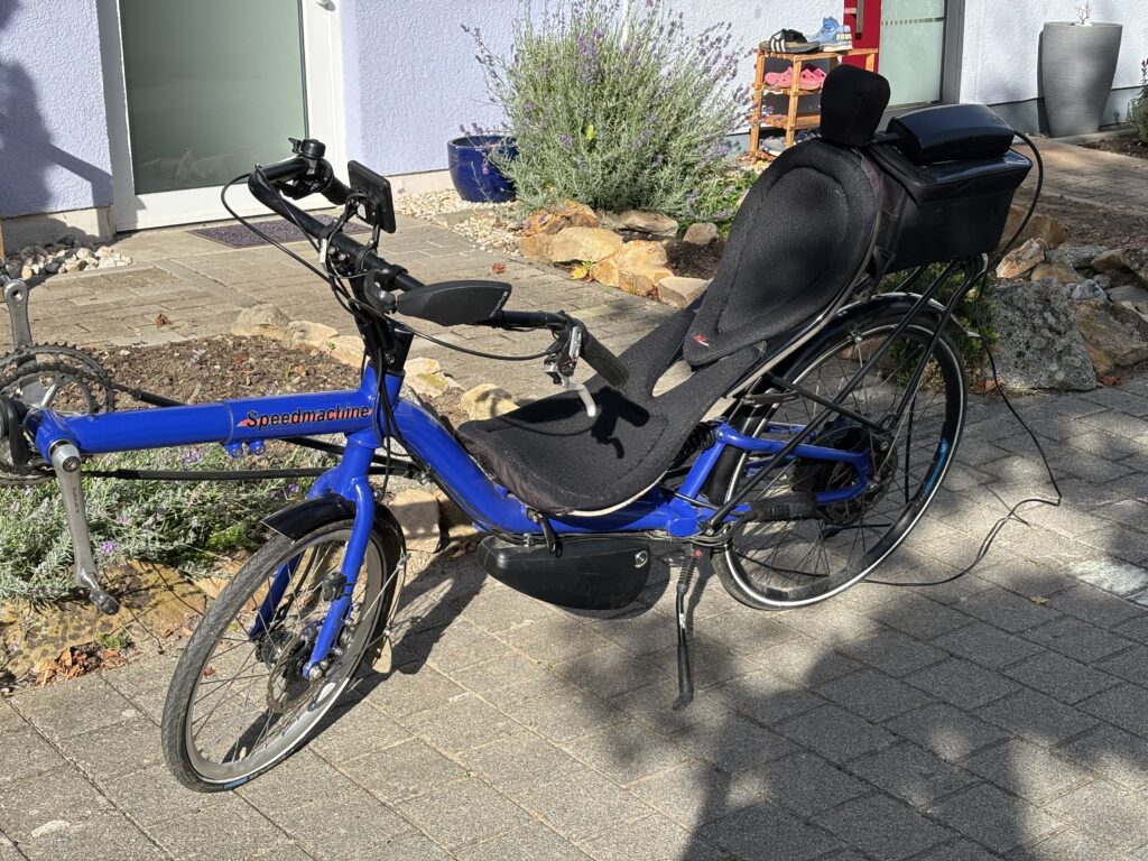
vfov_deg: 28.0
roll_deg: -0.2
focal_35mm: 52
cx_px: 574
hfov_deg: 36.8
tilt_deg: -16.6
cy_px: 430
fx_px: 1725
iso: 32
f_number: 1.6
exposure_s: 1/1724
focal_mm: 5.96
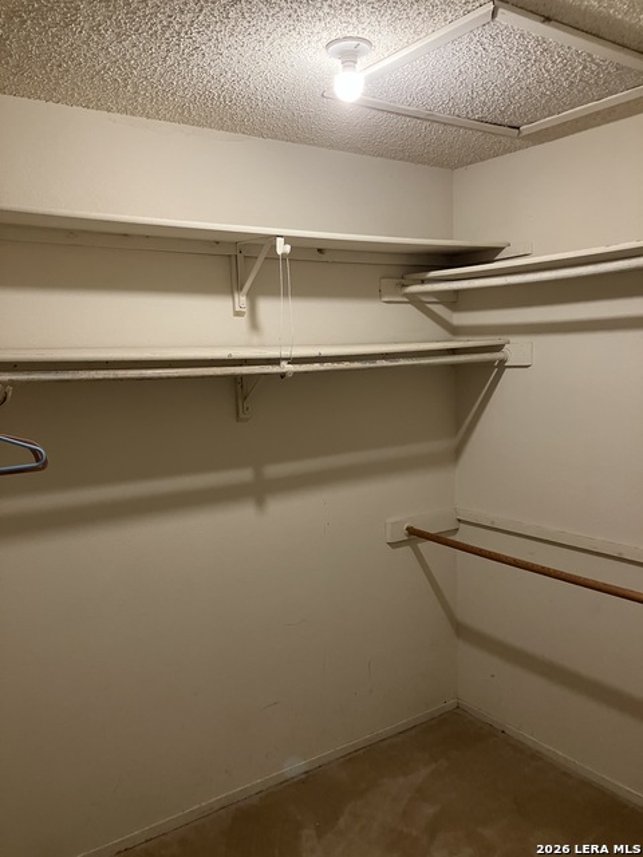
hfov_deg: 49.7
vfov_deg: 63.4
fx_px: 693
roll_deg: +1.8
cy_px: 428
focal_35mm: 28
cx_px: 322
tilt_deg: -3.7
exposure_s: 1/60
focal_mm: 3.99
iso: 200
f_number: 1.8
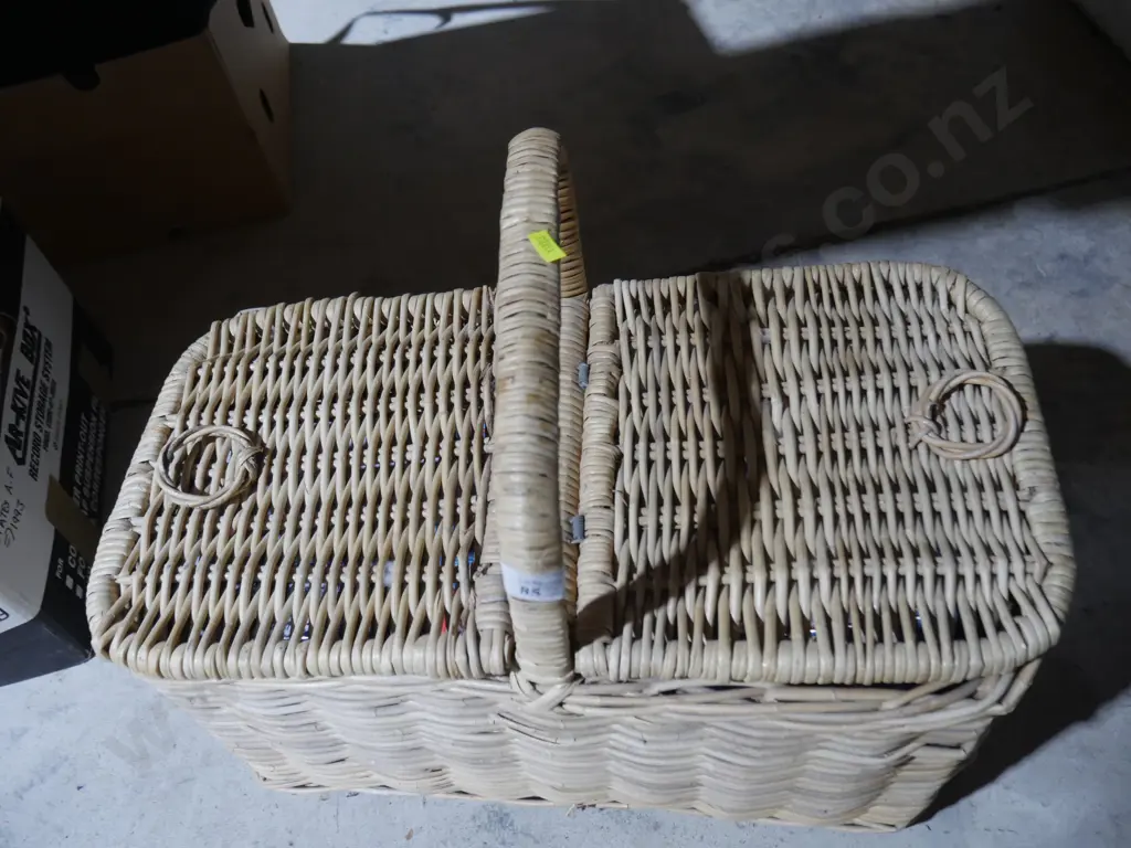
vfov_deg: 44.2
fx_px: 1046
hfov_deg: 56.8
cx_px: 566
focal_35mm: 32
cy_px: 424
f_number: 3.6
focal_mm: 16
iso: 800
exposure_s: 1/60
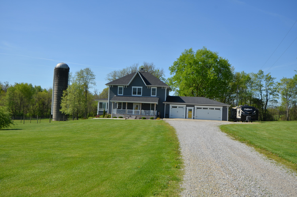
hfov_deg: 53.2
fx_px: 296
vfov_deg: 36.7
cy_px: 98
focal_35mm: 36
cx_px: 148
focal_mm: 24
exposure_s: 1/250
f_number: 8
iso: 100
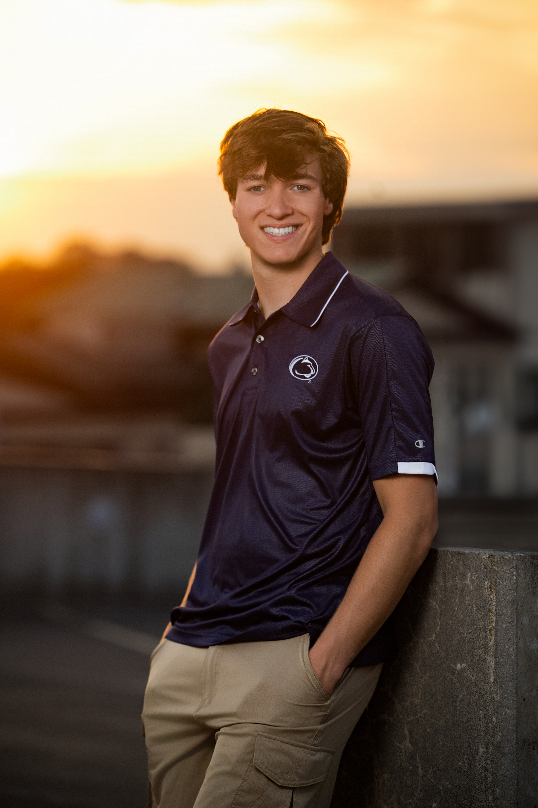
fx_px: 3362
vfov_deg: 13.7
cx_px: 269
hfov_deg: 9.1
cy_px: 404
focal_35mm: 150
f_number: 3.5
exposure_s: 1/125
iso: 100
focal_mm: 150
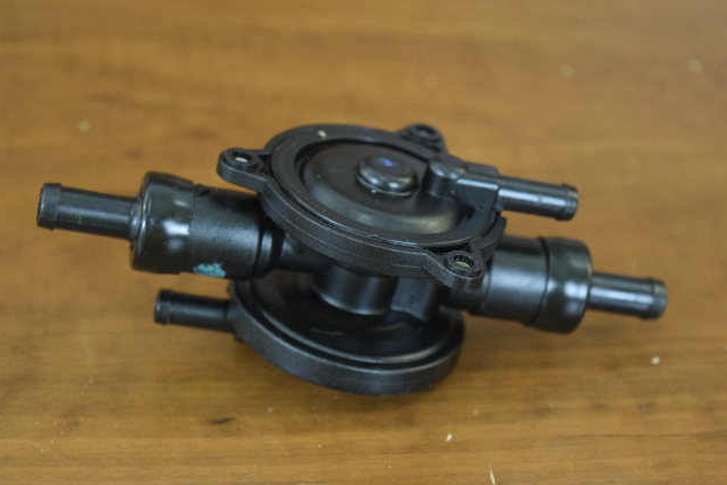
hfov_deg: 24.3
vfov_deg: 16.4
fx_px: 1687
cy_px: 244
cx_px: 365
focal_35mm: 84
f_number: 5.6
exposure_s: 1/125
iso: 1250
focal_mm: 55
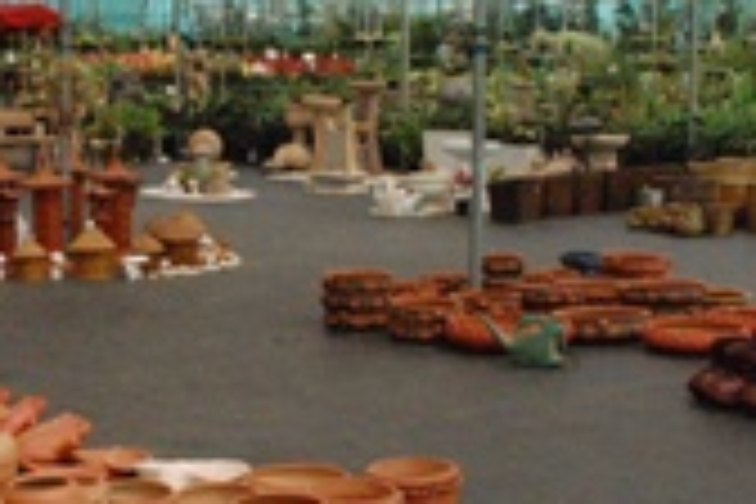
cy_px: 148
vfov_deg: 14.2
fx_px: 2016
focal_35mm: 96
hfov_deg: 21.2
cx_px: 270
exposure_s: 1/640
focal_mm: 24
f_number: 9
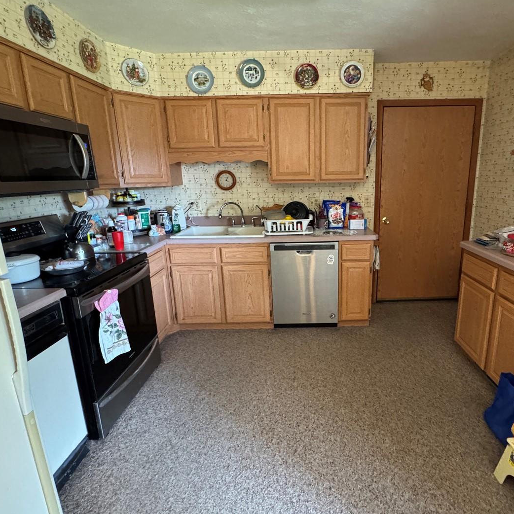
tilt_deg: -12.3
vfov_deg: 77.7
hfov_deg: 77.0
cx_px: 303
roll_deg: +1.1
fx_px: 319
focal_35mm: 19
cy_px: 252
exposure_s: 1/60
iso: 1000
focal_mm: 2.22
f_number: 2.2
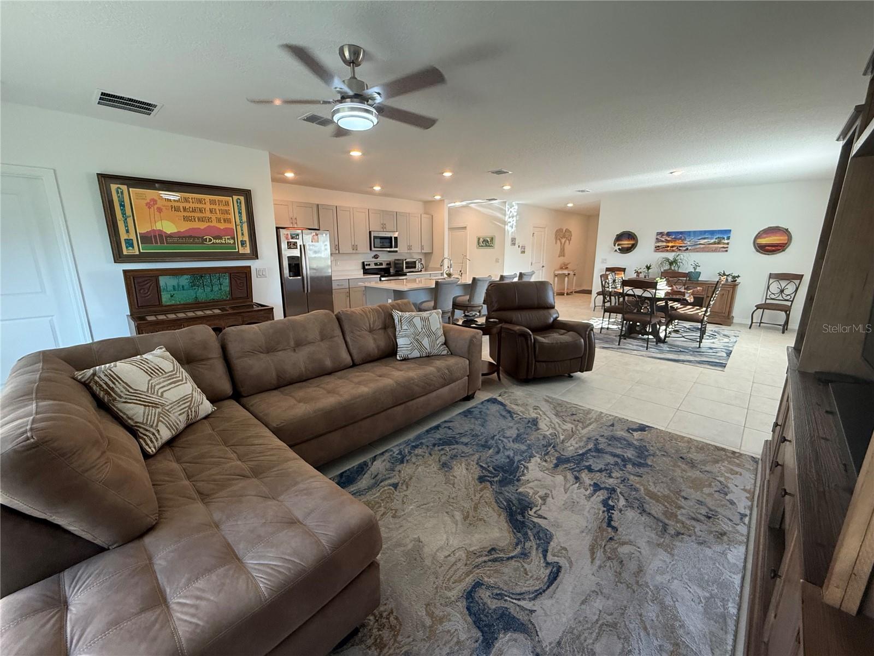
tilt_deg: -12.2
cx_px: 437
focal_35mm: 14
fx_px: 353
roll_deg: -1.0
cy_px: 328
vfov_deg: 85.7
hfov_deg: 102.1
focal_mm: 2.22
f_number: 2.2
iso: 250
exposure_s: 1/120
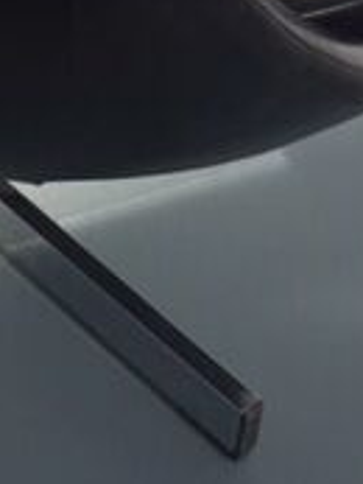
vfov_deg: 15.6
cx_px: -50
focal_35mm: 107
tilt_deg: -18.7
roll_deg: -4.8
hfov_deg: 13.5
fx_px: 1494
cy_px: -394
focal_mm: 4.15
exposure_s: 1/3597
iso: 32
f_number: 2.2
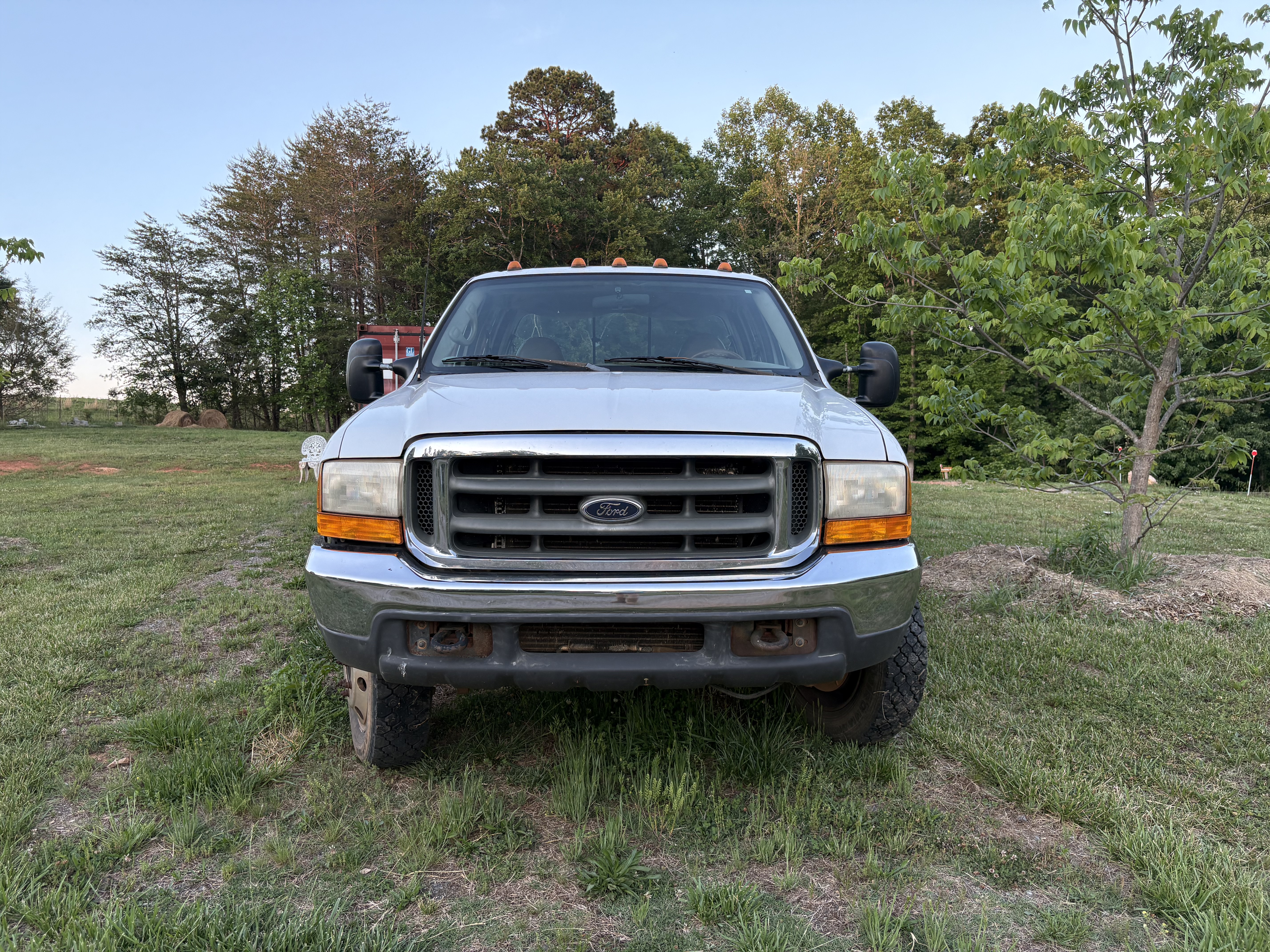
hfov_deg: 67.3
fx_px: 954
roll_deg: +2.1
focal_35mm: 26
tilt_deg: -0.5
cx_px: 635
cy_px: 476
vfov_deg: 53.1
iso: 80
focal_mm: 5.96
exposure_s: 1/145
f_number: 1.6
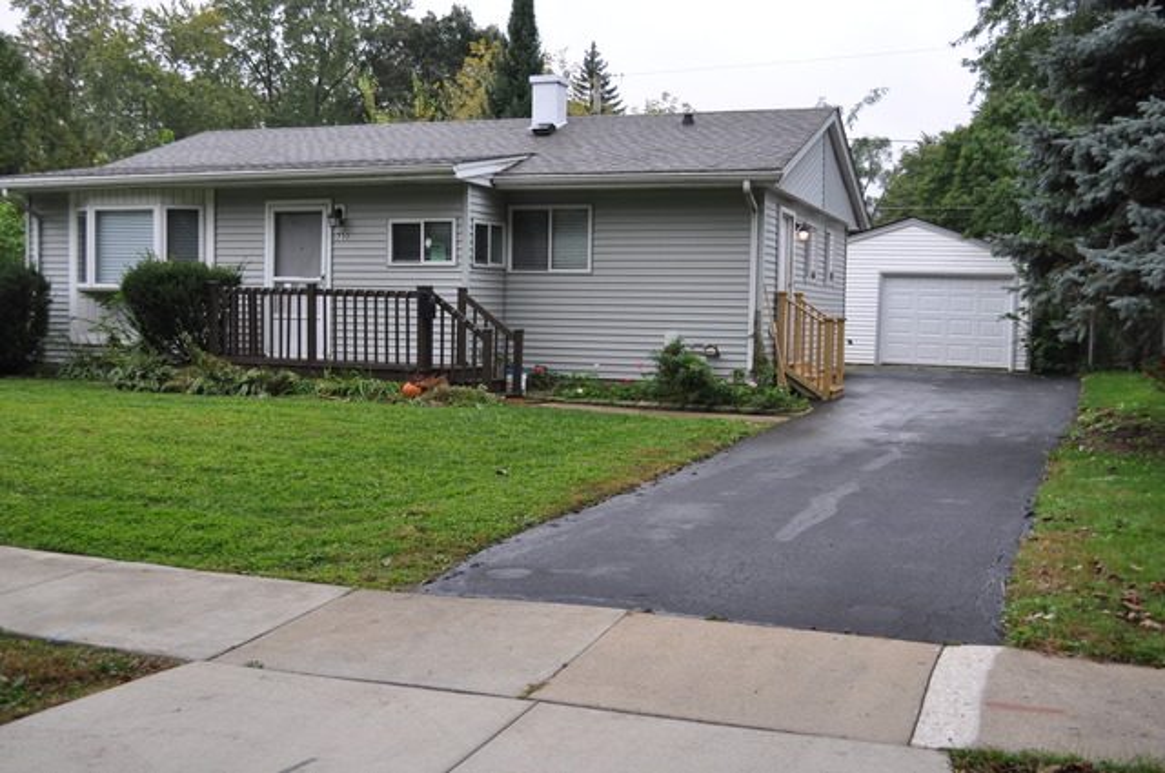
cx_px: 582
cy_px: 386
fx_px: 1260
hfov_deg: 49.6
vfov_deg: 34.1
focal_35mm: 39
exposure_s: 1/125
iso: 250
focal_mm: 26
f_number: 5.6
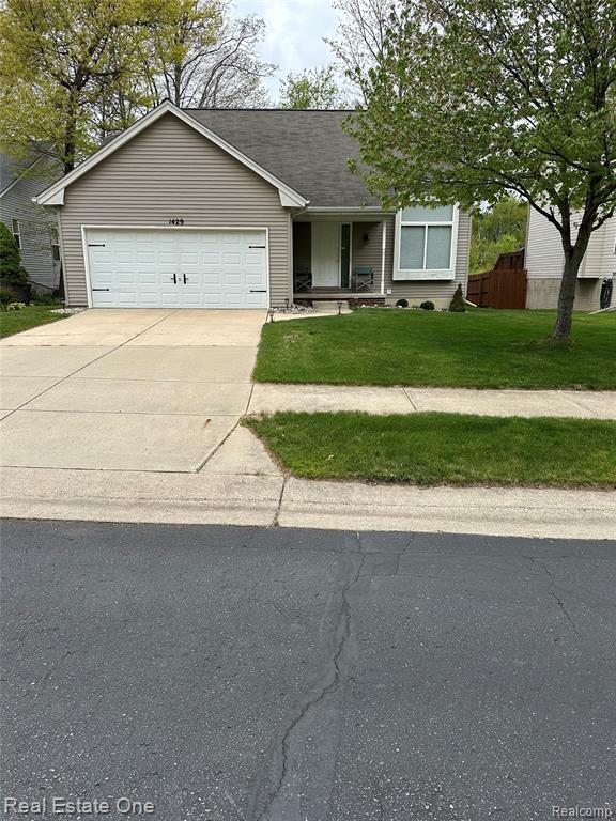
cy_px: 410
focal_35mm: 24
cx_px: 308
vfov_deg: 71.6
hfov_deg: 56.8
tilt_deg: -11.9
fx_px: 569
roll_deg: -0.4
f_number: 1.78
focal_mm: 6.86
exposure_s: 1/2252
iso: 80
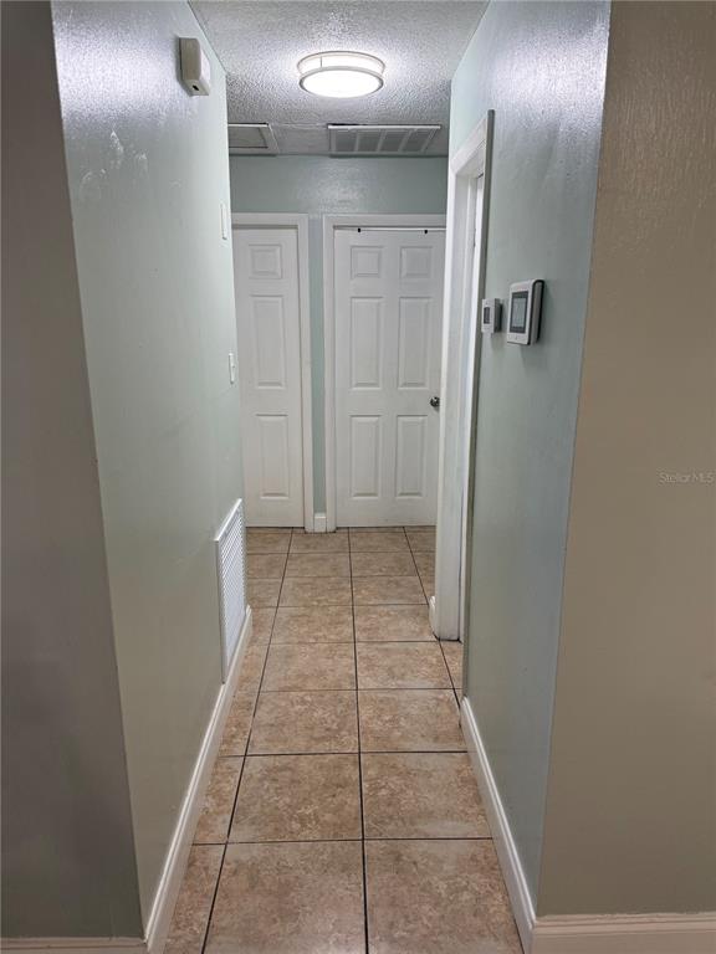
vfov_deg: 71.6
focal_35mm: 24
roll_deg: -1.1
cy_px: 477
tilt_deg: -13.4
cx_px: 358
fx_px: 662
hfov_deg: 56.8
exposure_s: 1/120
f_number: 1.78
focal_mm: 6.76
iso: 160
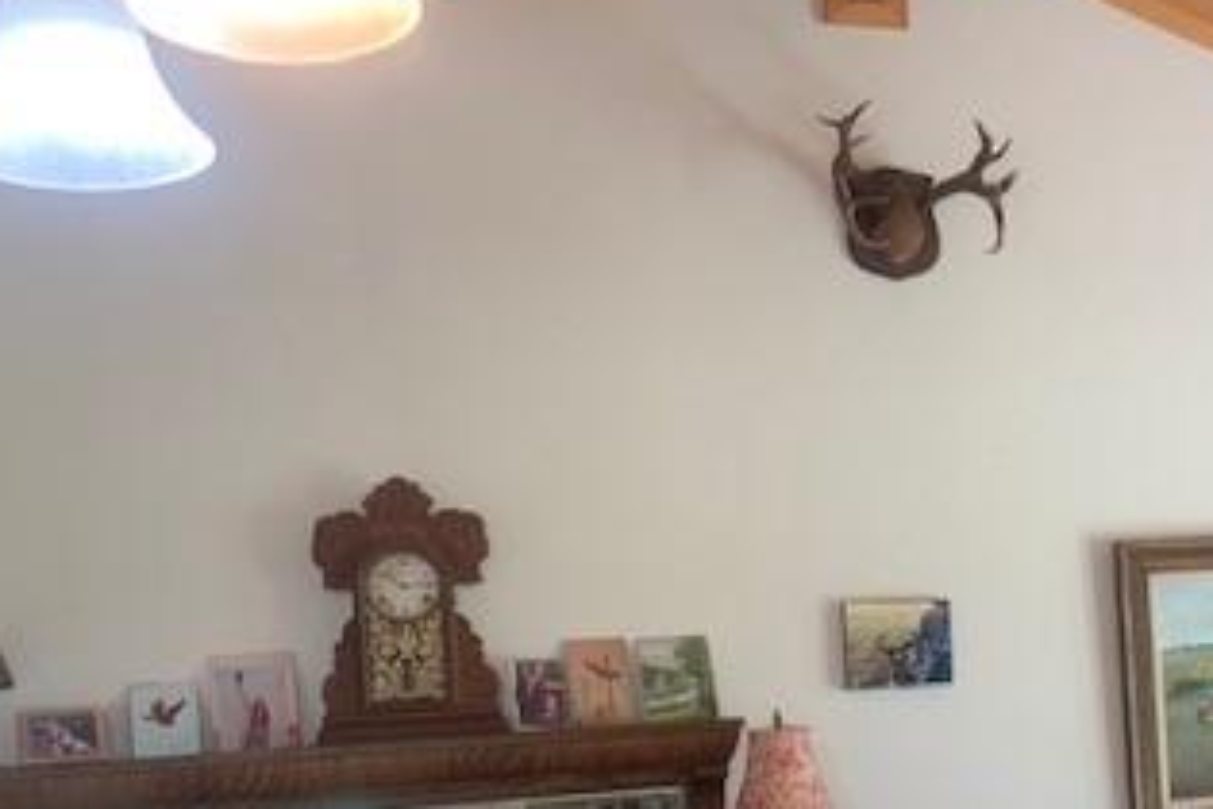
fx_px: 1853
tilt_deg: +0.3
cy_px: 686
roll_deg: +2.8
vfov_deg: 24.1
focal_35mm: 55
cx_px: 1136
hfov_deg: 33.9
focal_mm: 4.25
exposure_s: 1/60
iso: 80
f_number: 1.8
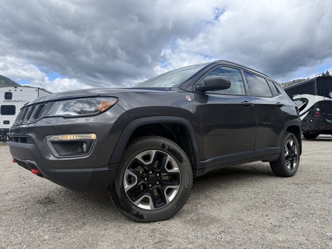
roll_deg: -0.8
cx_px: 166
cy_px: 124
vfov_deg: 56.8
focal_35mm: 24
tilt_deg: +4.0
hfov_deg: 71.6
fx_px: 230
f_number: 1.78
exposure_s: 1/3021
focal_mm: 6.76
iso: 80
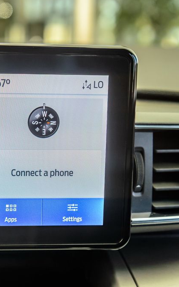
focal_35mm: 70
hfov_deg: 17.9
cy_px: 142
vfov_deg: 29.4
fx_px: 547
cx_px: -23
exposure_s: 1/160
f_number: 4
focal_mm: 45
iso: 400
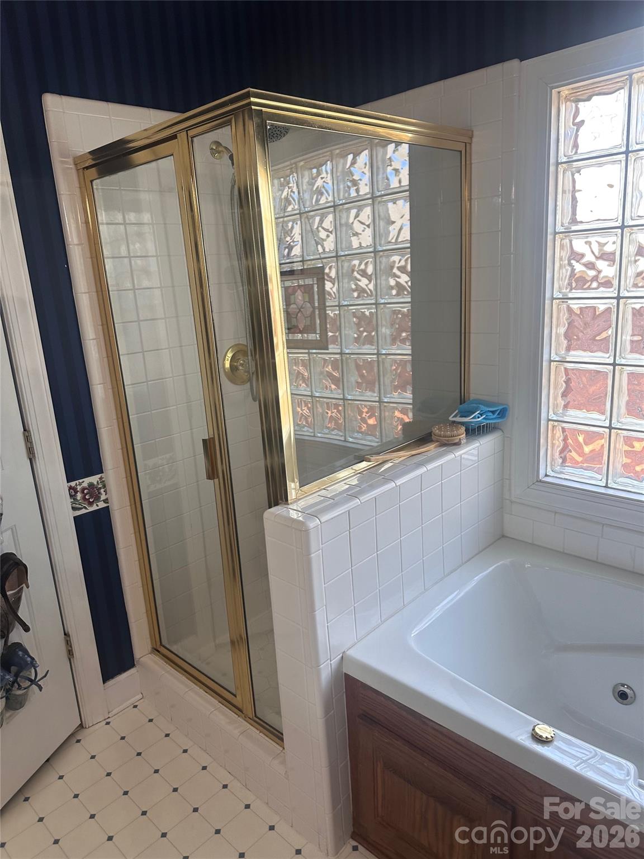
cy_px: 430
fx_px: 595
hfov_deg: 56.8
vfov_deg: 71.6
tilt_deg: -14.4
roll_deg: +3.6
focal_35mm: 24
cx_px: 322
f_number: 1.78
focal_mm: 6.86
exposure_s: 1/120
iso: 80
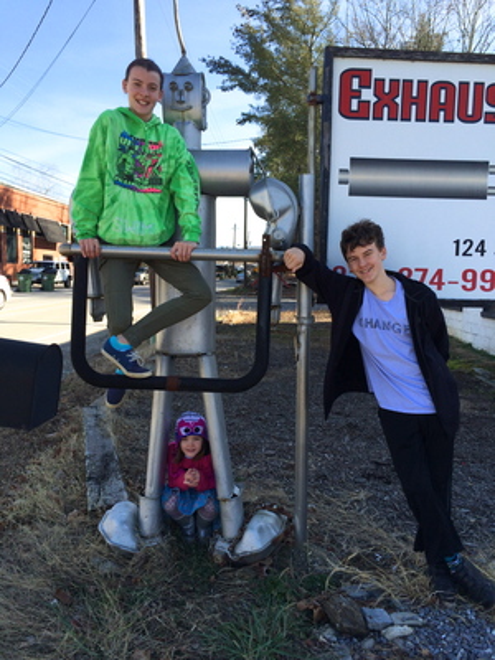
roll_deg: -2.9
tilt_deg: -6.2
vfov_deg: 61.7
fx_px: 553
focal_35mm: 29
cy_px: 330
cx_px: 248
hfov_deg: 48.2
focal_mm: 4.15
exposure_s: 1/774
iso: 32
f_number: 2.2
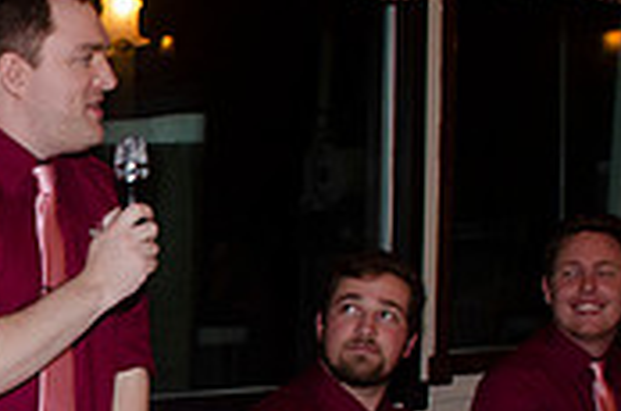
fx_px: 1720
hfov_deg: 19.3
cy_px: 386
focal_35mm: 100
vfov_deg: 13.5
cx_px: -132
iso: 400
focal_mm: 20
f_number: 3.5
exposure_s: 1/60
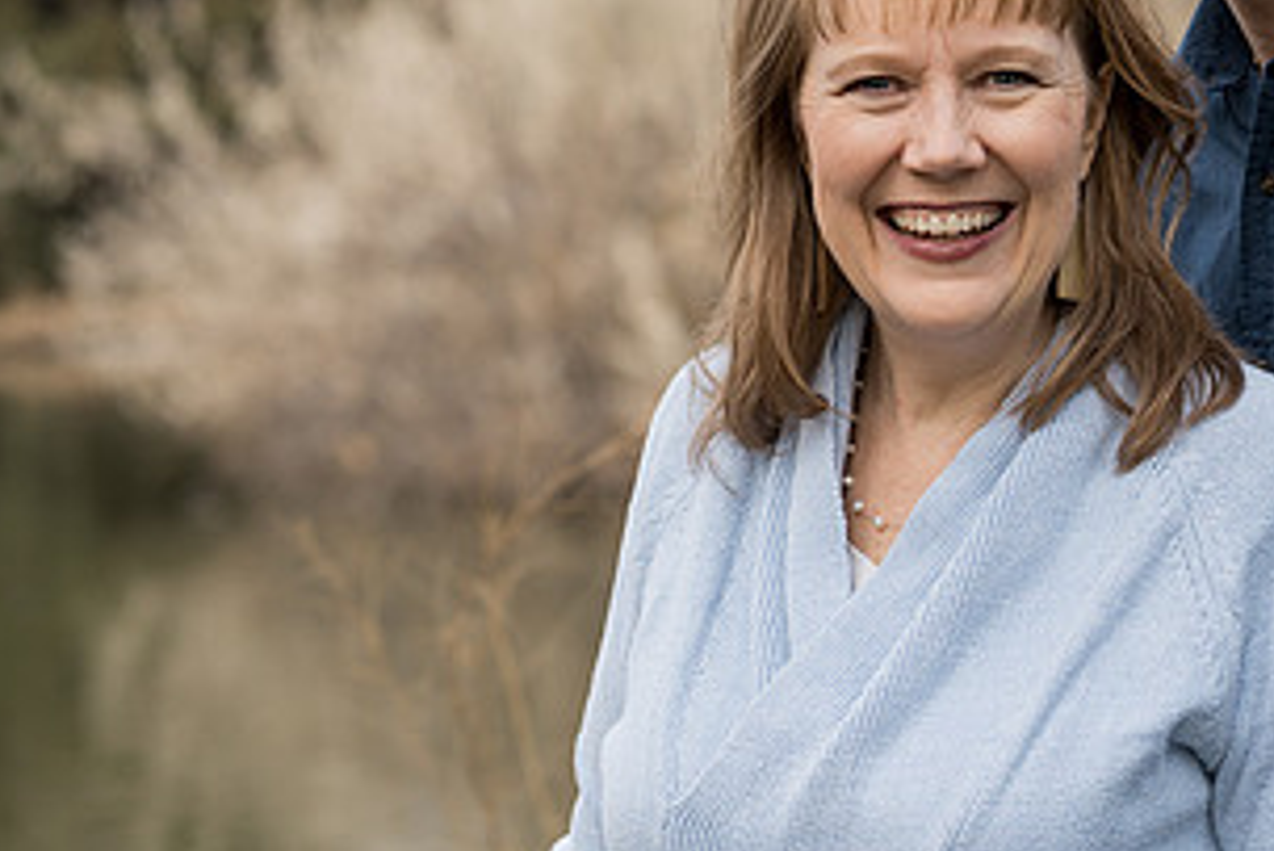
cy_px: 170
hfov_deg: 12.7
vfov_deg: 8.5
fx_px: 5735
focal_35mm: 162
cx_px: 729
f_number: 4
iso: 200
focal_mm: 85
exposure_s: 1/250
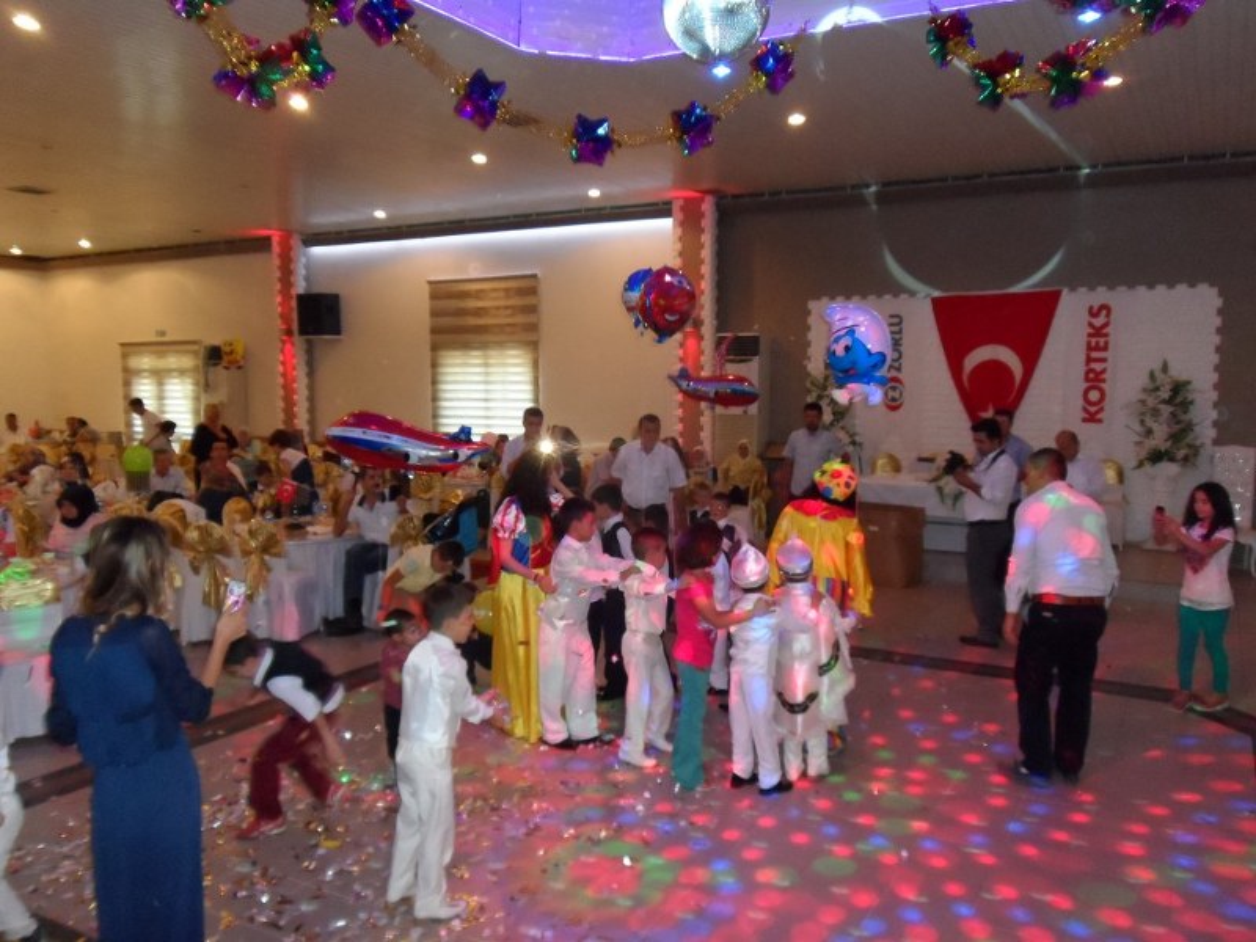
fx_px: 1016
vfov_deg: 49.7
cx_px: 628
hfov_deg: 63.4
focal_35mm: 28
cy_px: 471
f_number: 3.1
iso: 640
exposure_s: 1/30
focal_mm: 4.9
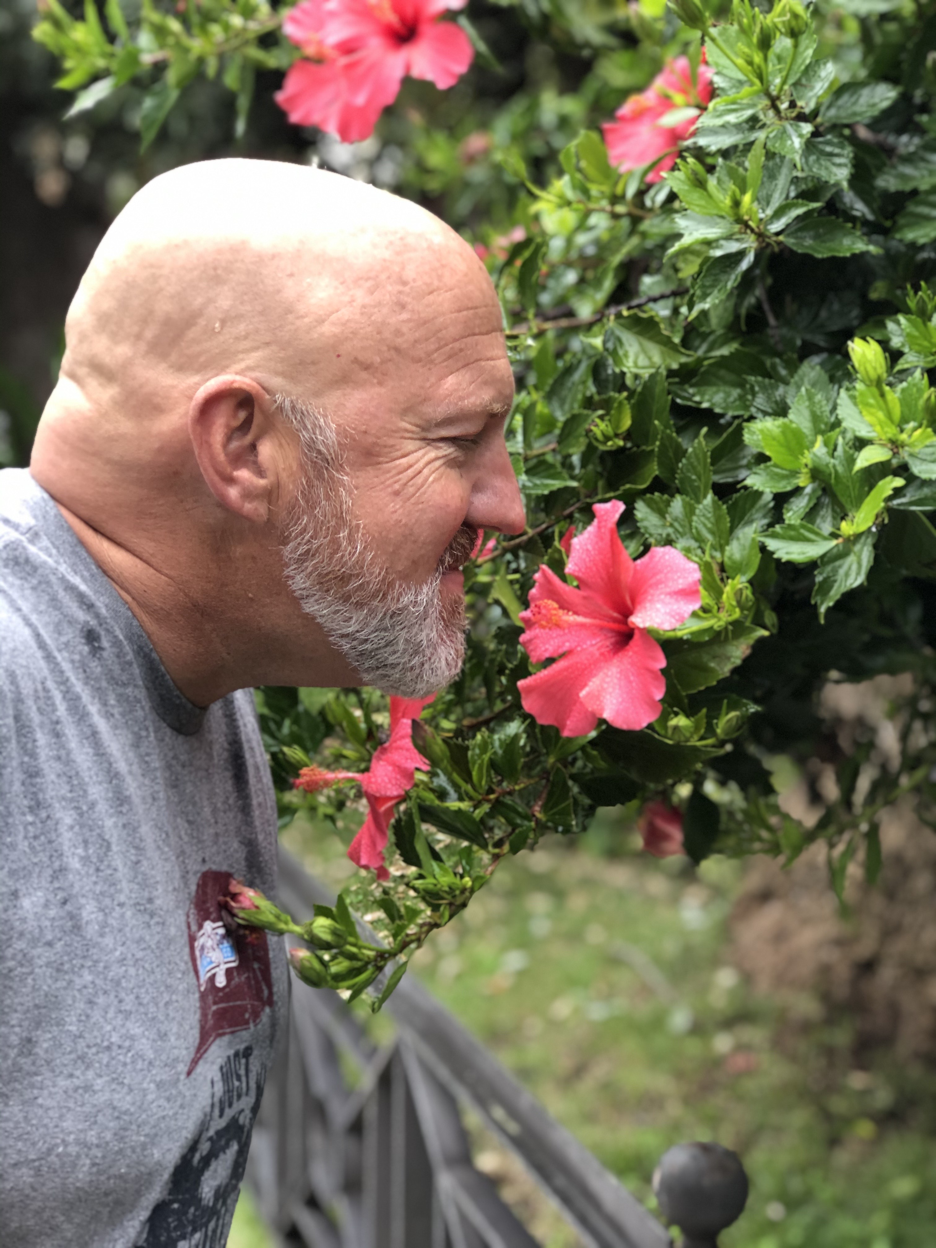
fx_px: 2055
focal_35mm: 57
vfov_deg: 33.8
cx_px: 468
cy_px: 624
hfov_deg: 25.7
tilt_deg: -6.7
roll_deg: -0.3
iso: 40
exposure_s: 1/30
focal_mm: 6.6
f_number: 2.8
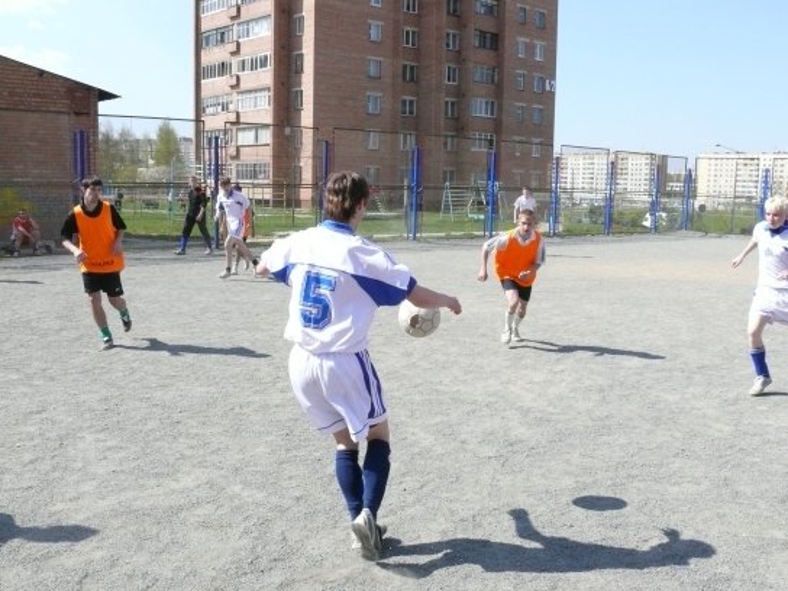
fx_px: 820
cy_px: 303
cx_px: 404
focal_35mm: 36
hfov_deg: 51.3
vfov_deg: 39.7
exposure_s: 1/800
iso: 400
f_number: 8
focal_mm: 7.4
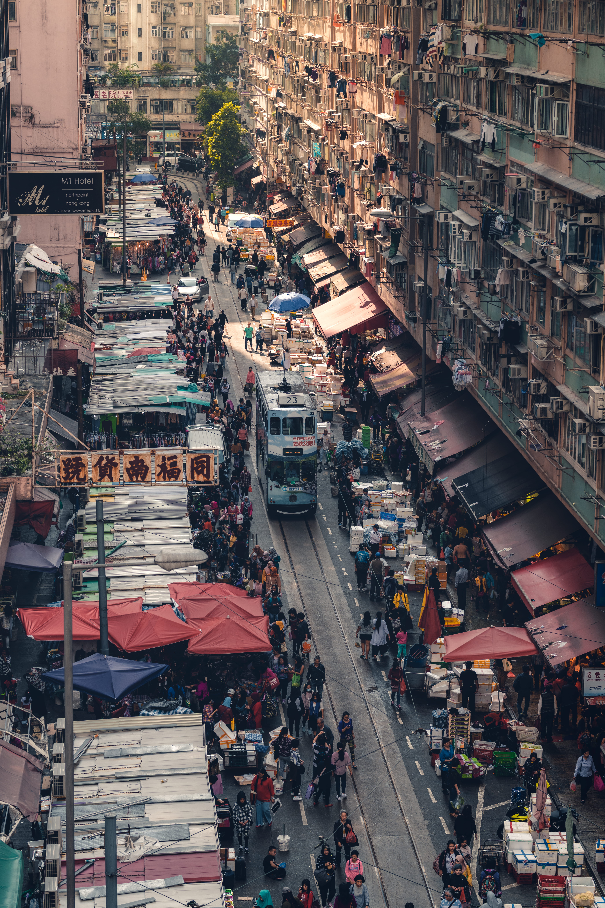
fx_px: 2143
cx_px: 302
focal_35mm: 85
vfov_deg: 23.9
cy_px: 454
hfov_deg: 16.1
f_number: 4
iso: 220
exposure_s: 1/640
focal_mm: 85
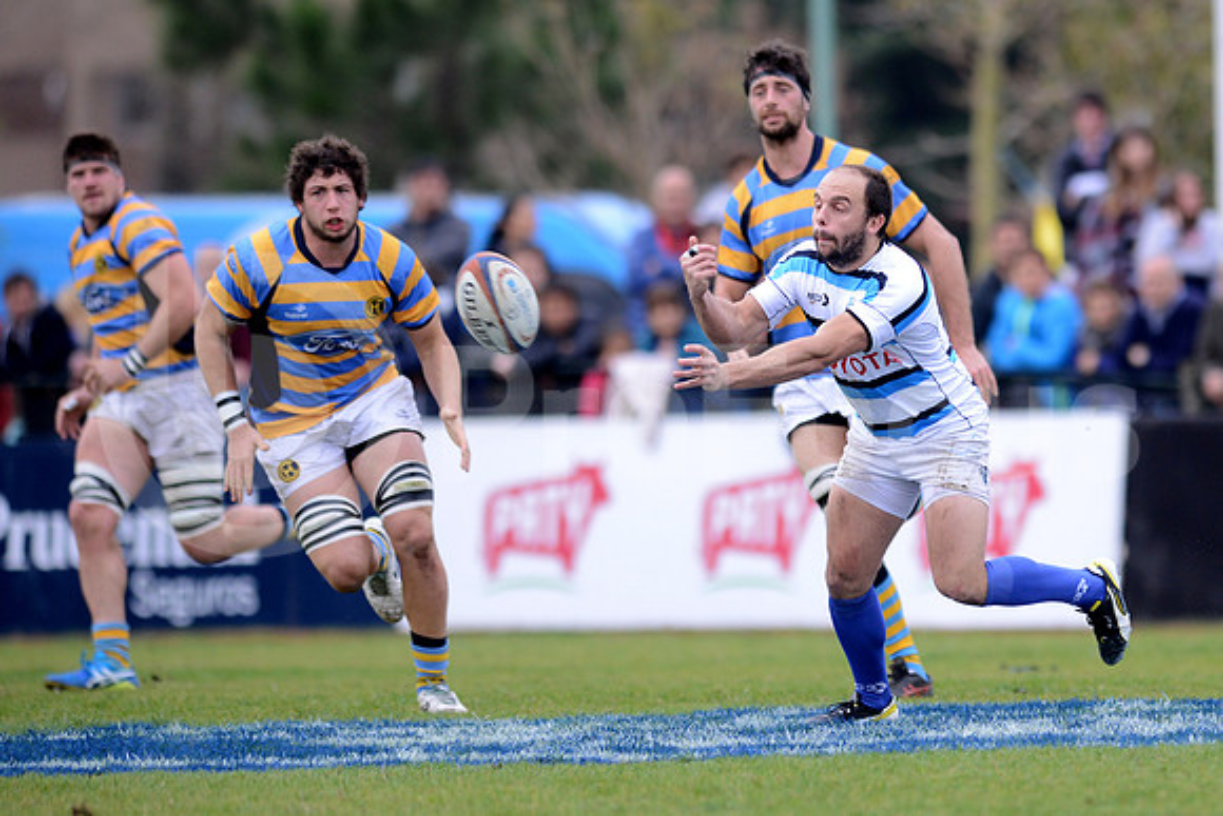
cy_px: 408
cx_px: 612
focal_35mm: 420
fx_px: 14271
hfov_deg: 4.9
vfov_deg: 3.3
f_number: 4
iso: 800
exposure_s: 1/800
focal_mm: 420
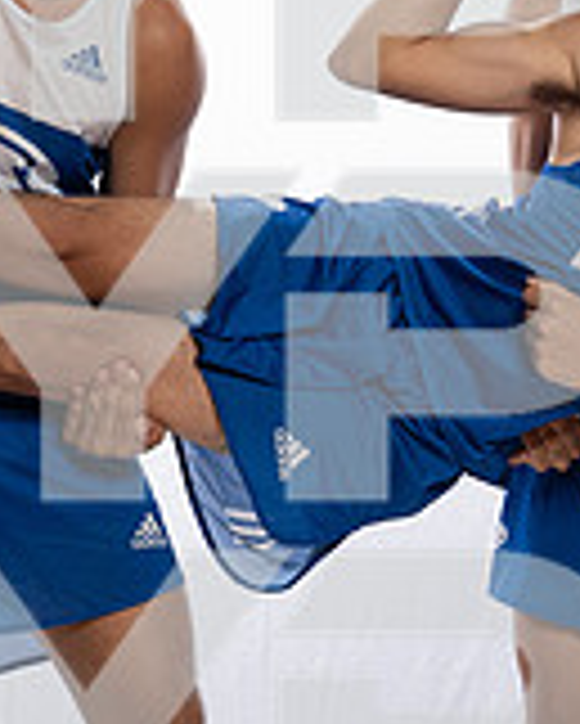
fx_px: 3151
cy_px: 371
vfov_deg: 13.1
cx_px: 407
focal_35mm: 147
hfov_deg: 10.5
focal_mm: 36
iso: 1250
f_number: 11
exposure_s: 1/250
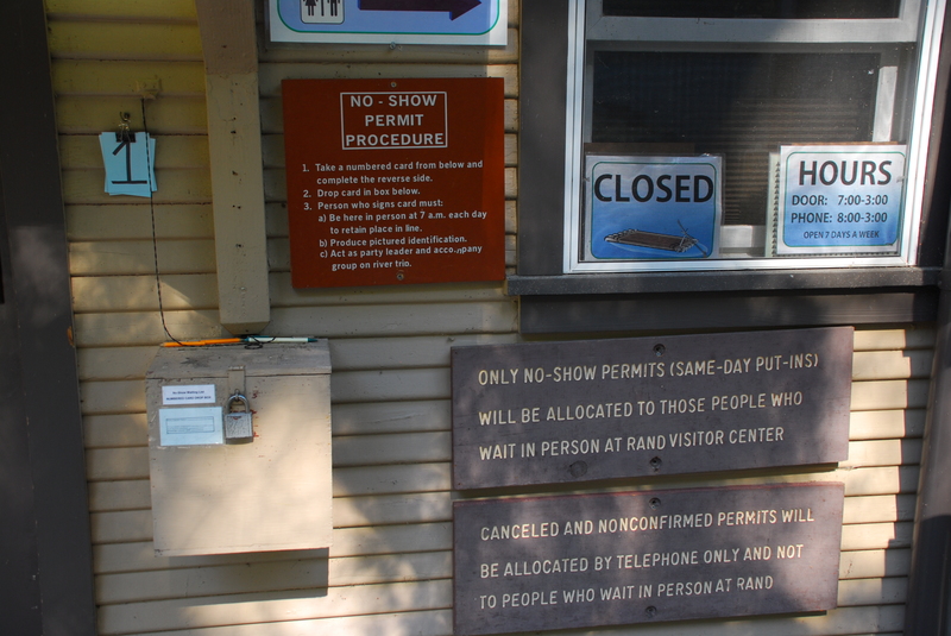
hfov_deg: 53.1
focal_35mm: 36
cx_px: 476
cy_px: 318
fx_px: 952
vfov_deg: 36.9
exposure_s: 1/50
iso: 200
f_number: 3.8
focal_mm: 24
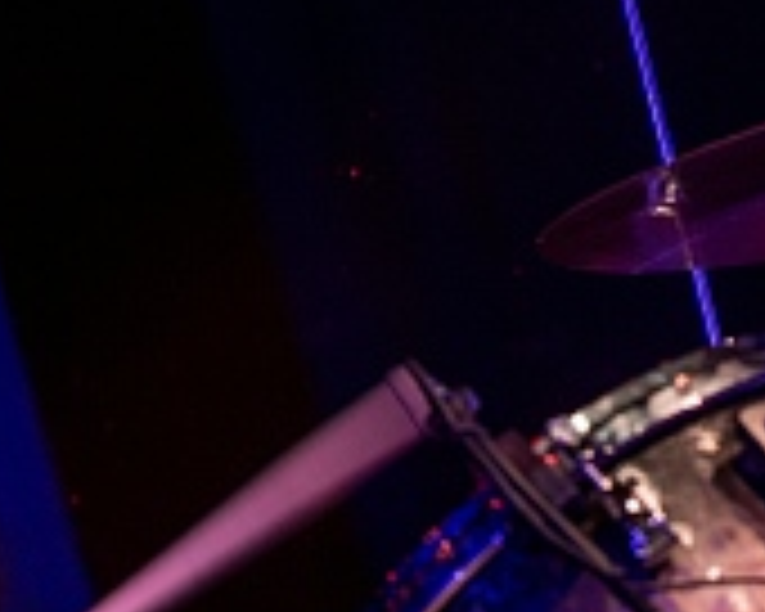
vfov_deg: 1.3
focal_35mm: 1194
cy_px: 842
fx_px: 27033
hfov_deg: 1.6
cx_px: -27
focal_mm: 200
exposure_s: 1/100
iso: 640
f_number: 2.8
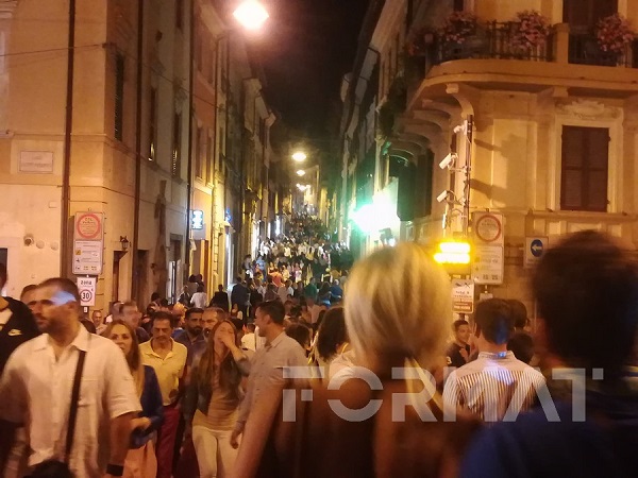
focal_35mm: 55
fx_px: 1014
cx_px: 319
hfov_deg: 34.9
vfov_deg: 26.6
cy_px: 239
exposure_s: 1/14.3
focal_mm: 3.83
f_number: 2.2
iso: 800
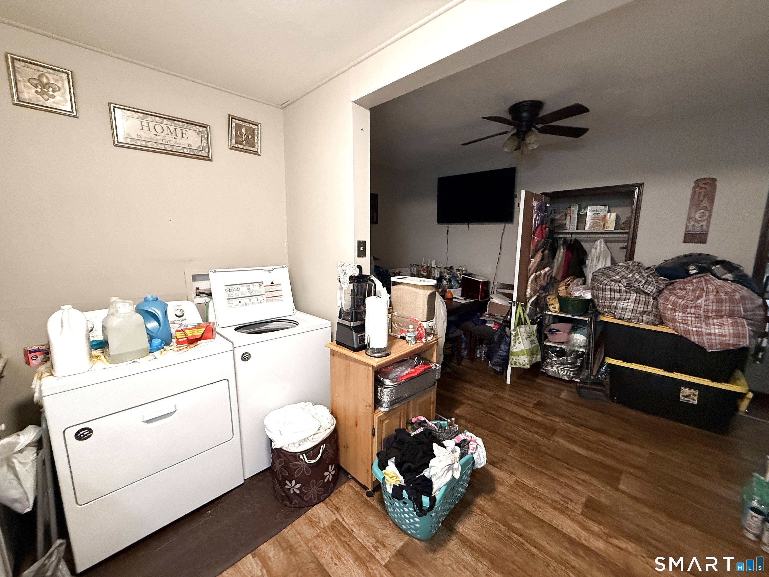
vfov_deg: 85.7
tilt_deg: -8.2
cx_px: 384
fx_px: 311
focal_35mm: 14
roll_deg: -0.8
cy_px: 288
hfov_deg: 102.1
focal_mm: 2.22
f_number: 2.2
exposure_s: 1/60
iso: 640
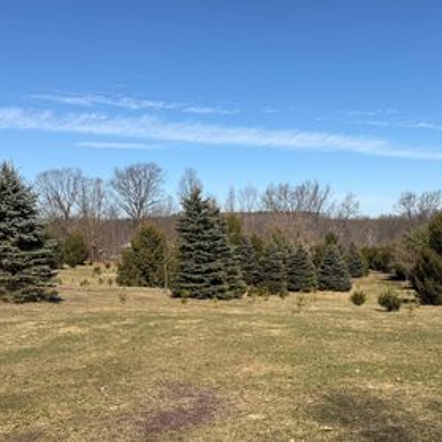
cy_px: 273
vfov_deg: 43.5
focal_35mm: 38
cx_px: 239
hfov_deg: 43.8
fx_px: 549
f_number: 1.78
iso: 80
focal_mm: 6.76
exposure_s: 1/5714
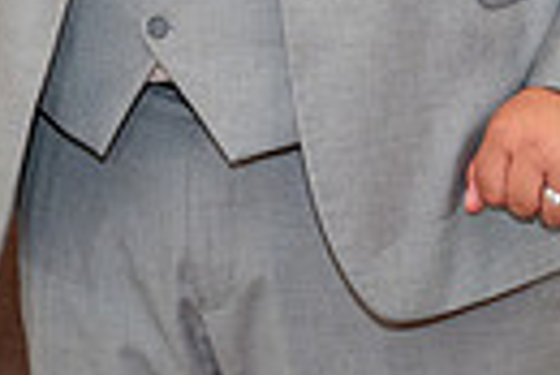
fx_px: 5528
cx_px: 157
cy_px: -277
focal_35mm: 355
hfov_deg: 5.8
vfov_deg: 3.9
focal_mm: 70
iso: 800
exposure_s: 1/125
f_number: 3.5
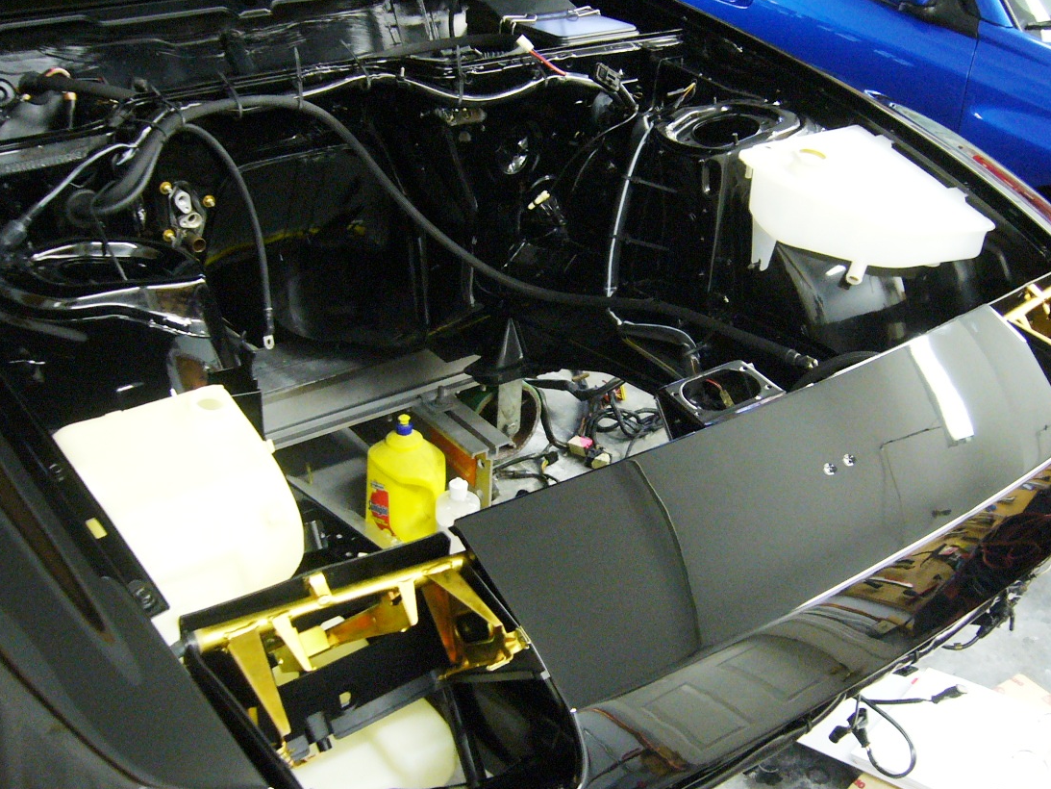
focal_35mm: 41
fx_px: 1245
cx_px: 537
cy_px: 359
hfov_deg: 45.8
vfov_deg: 35.1
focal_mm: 5.8
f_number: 2.8
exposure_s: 1/8
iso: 200
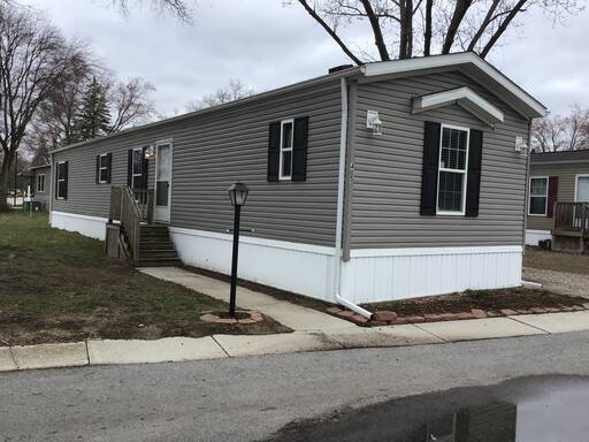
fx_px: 527
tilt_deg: -5.0
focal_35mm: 31
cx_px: 294
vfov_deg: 45.4
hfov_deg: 58.4
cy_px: 221
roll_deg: -1.4
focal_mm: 3.3
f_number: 2.4
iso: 25
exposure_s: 1/823
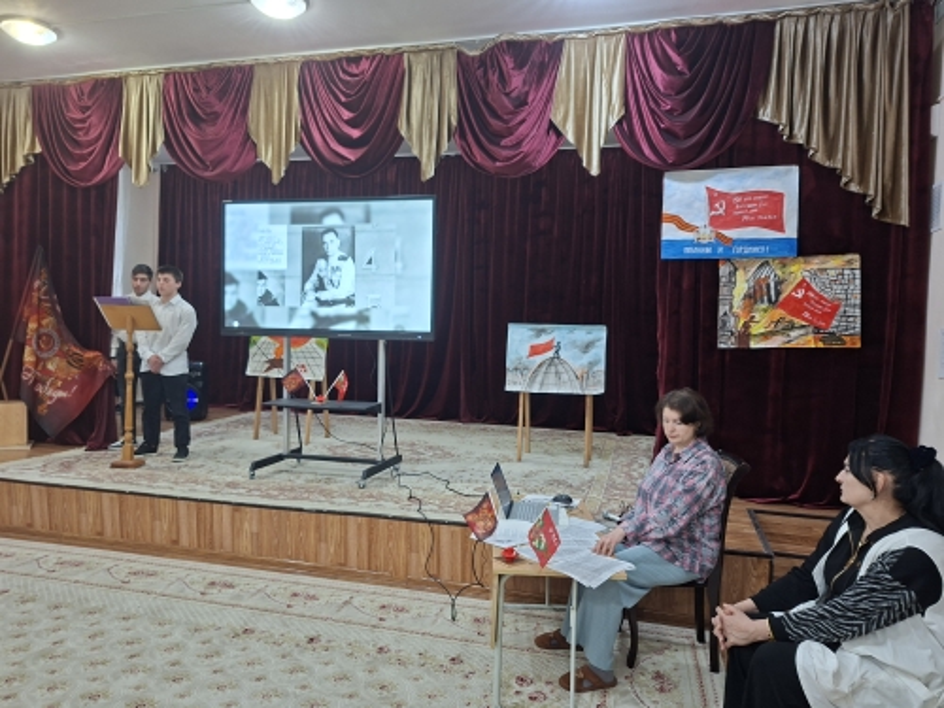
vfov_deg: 58.9
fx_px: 627
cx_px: 472
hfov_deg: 73.9
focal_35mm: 23
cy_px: 354
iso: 250
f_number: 1.8
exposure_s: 1/33
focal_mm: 5.54
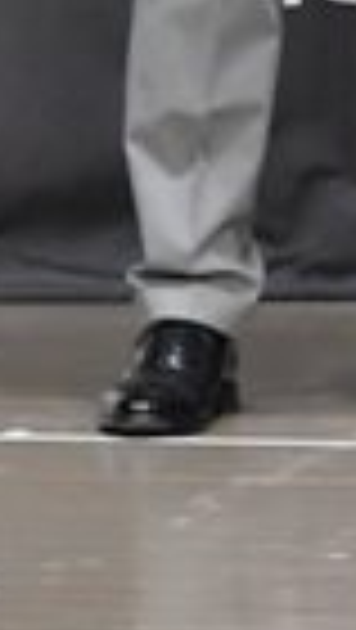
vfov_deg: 1.8
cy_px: -513
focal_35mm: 1174
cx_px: 922
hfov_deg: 1.0
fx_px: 19654
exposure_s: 1/400
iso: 6400
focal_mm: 135
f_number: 5.6
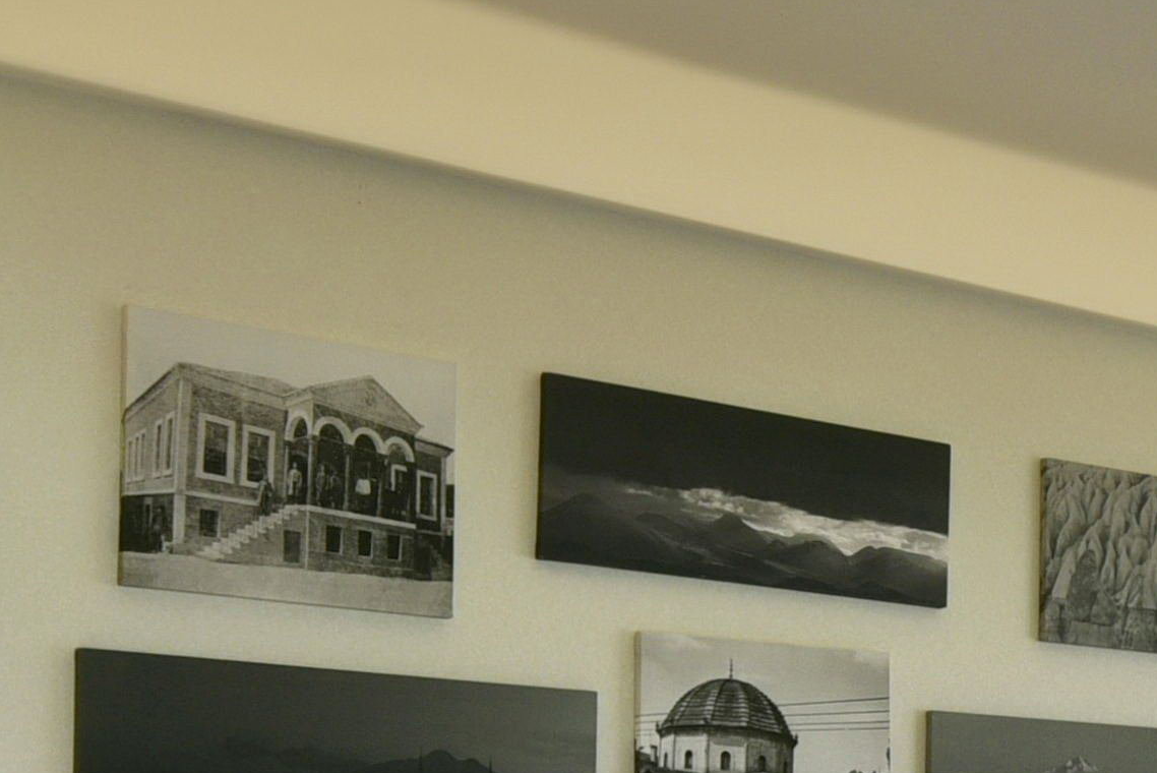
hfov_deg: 25.5
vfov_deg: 17.7
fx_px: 2379
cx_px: 1252
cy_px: 877
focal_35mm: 74
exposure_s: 1/80
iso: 500
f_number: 4.5
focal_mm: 14
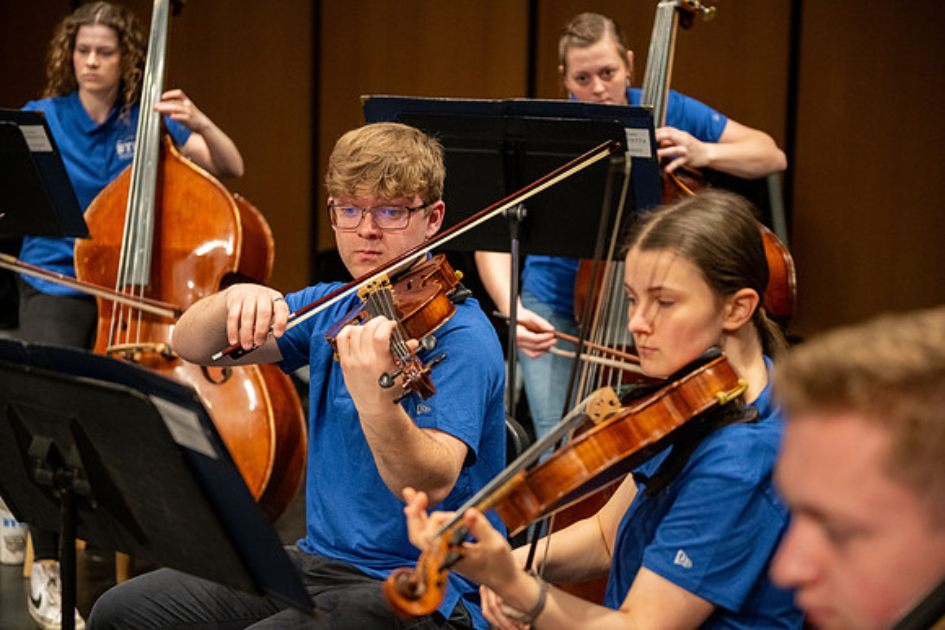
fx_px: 1838
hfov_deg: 28.8
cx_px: 472
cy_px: 315
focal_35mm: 70
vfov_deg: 19.5
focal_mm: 70
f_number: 2.8
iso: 3200
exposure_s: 1/500
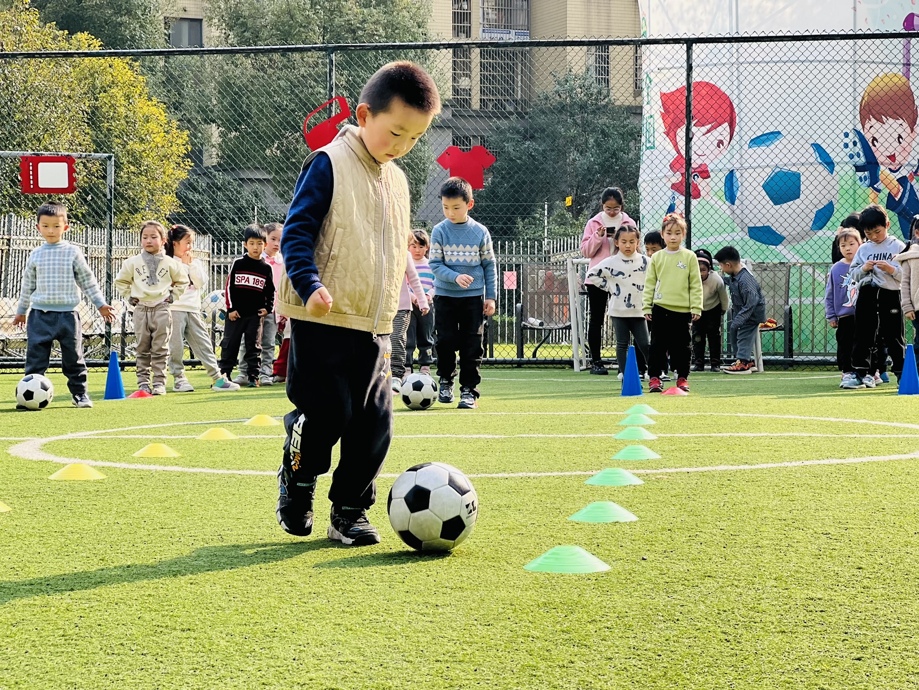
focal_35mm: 77
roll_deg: +1.1
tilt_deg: -1.4
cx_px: 460
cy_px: 345
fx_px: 2044
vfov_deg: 19.1
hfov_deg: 25.3
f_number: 2.8
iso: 20
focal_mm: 9
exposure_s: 1/121
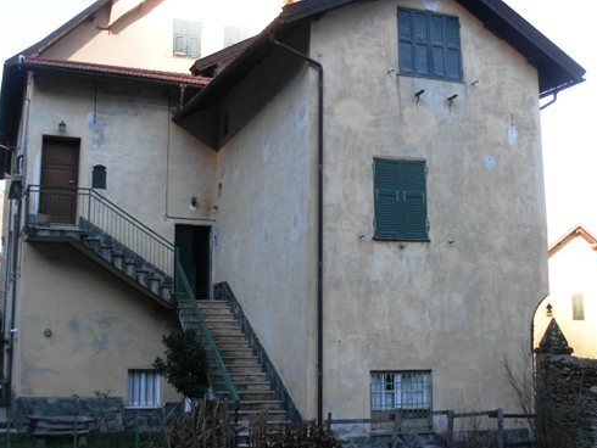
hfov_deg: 40.4
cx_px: 264
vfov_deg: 30.9
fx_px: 811
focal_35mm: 47
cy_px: 194
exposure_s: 1/320
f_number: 2.9
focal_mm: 6.3
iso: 100
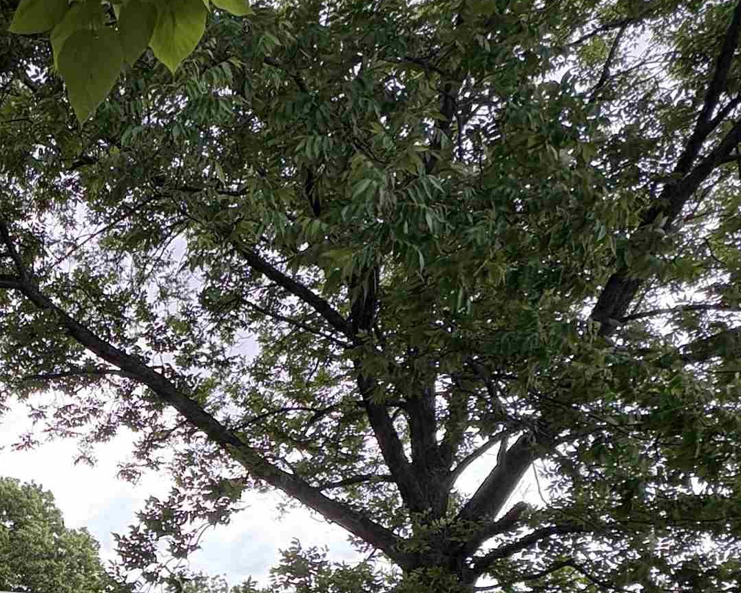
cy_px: 663
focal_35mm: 39
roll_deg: +0.2
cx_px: -34
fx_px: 855
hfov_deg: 39.9
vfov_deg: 33.1
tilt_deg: +3.8
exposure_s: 1/144
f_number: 2.2
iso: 64
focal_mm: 2.22
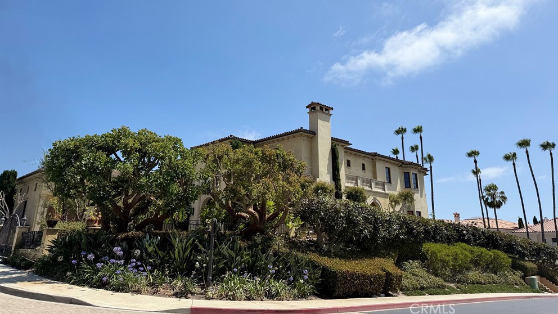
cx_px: 285
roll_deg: -0.2
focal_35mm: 27
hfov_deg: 69.9
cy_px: 101
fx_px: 399
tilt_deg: +20.9
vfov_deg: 42.2
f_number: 1.78
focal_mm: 6.76
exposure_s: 1/8130
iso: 80
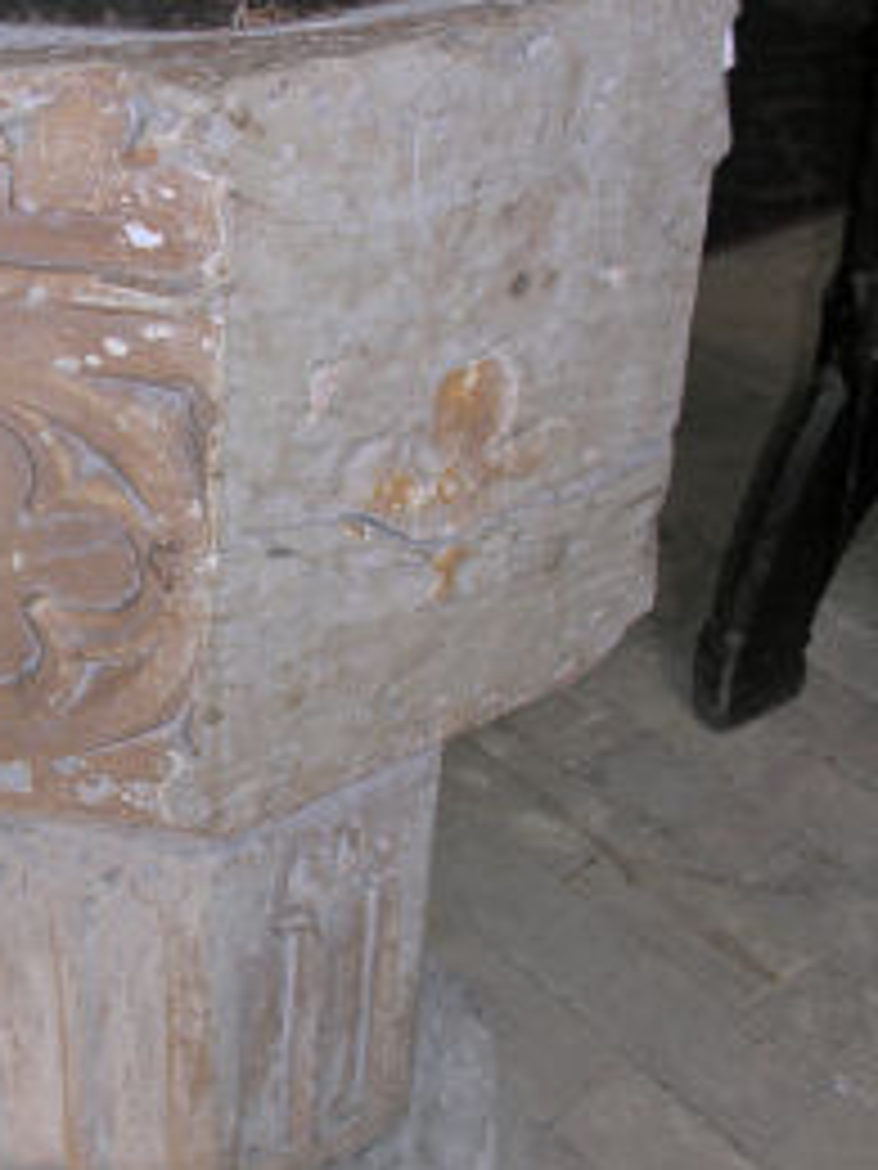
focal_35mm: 62
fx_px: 2097
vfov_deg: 31.2
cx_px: 106
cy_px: 531
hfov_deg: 23.1
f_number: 2.8
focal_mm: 8.9
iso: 50
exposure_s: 1/60.1
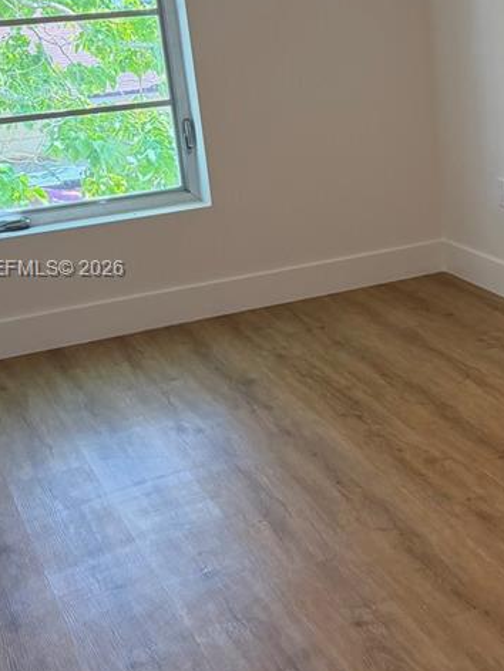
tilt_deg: -13.2
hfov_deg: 23.1
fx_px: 1184
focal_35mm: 61
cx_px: 501
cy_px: 270
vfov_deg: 31.6
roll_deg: +3.2
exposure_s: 1/120
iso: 200
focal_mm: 6.76
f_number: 1.78
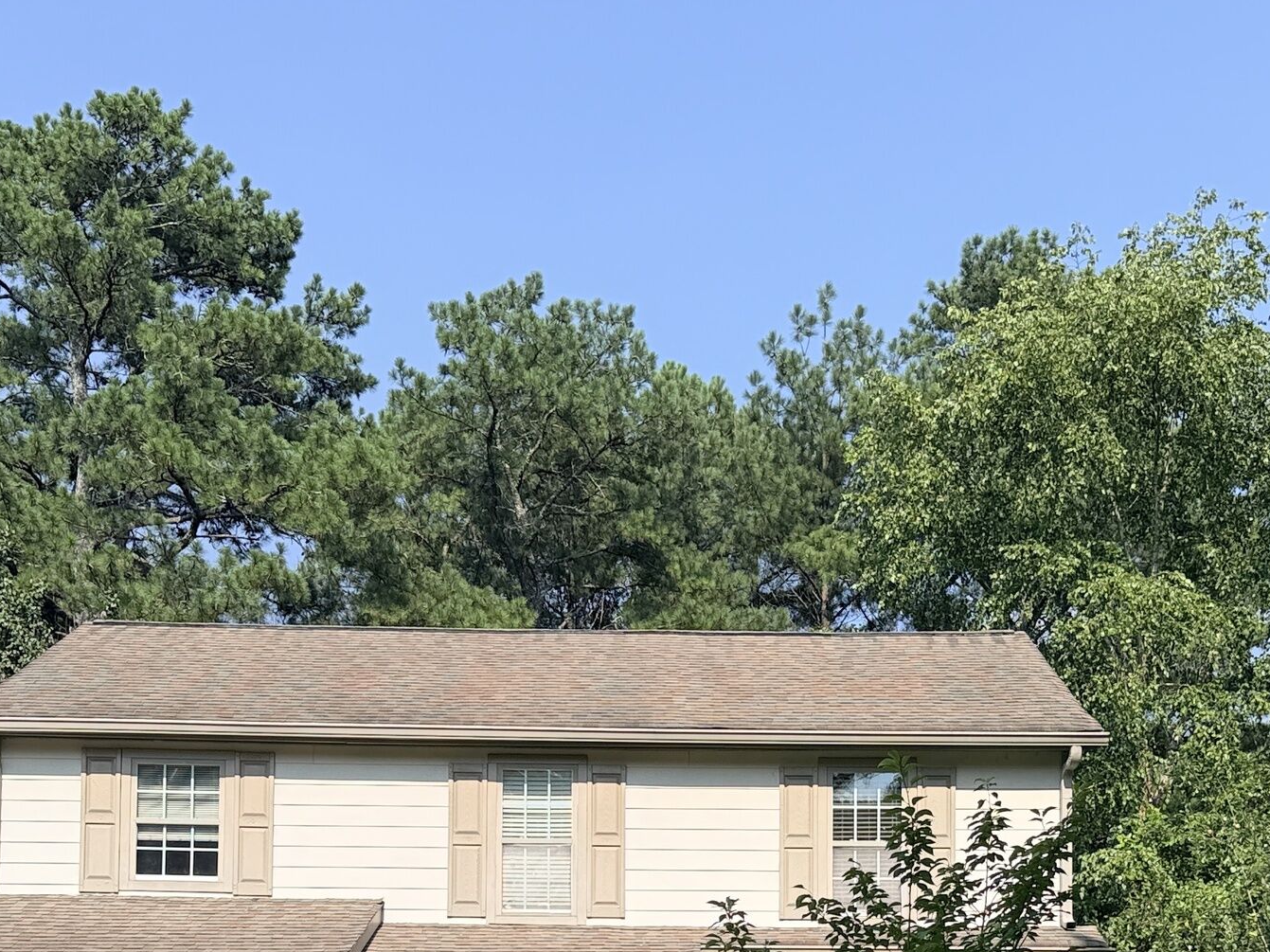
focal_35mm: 55
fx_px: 2017
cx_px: 723
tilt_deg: +3.0
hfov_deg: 34.9
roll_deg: +0.2
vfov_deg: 24.5
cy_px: 1083
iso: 80
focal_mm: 6.76
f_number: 1.78
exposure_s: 1/3145
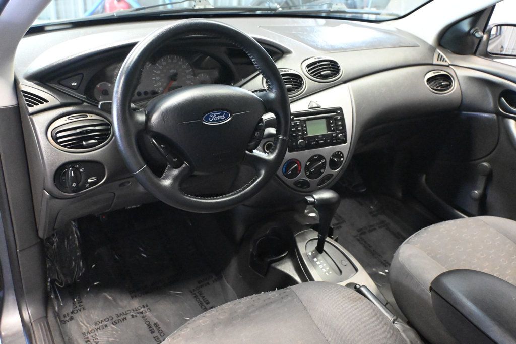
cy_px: 172
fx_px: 451
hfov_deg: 59.5
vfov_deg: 41.7
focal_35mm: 32
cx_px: 258
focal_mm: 21
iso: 12800
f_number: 4
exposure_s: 1/40
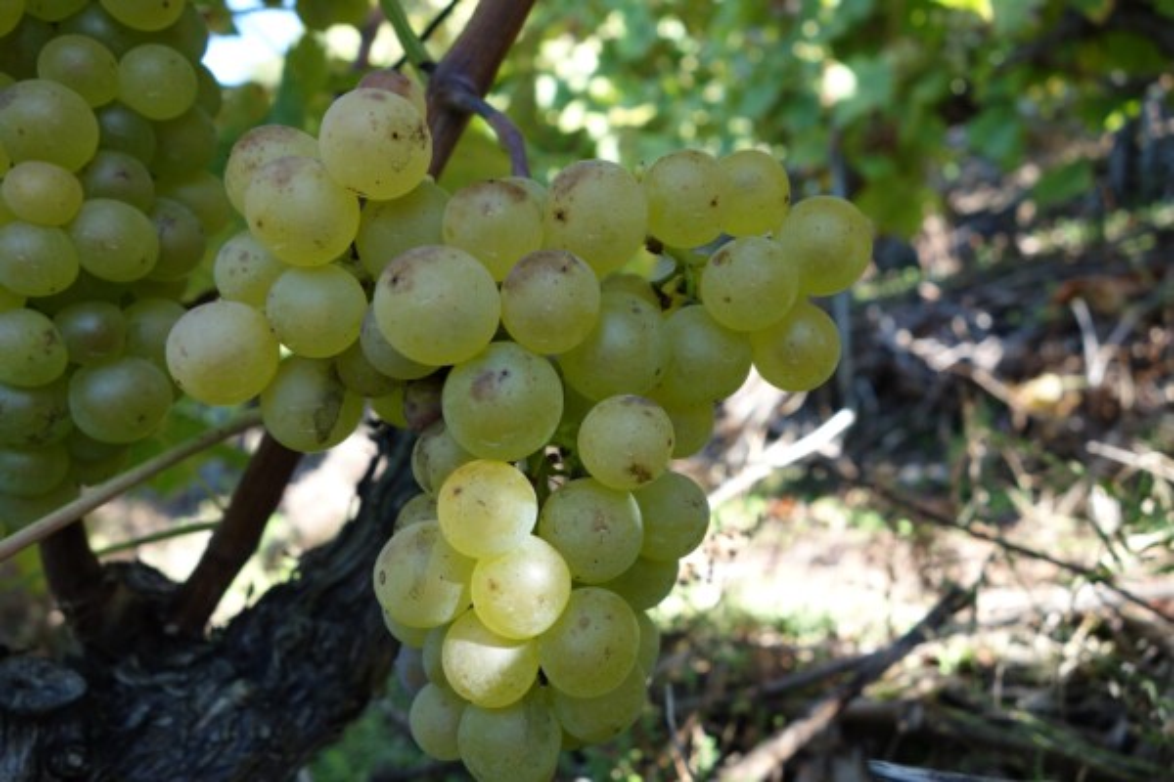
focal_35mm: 28
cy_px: 391
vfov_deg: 46.4
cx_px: 587
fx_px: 913
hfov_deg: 65.5
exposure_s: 1/160
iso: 200
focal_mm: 10.4
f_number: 3.5
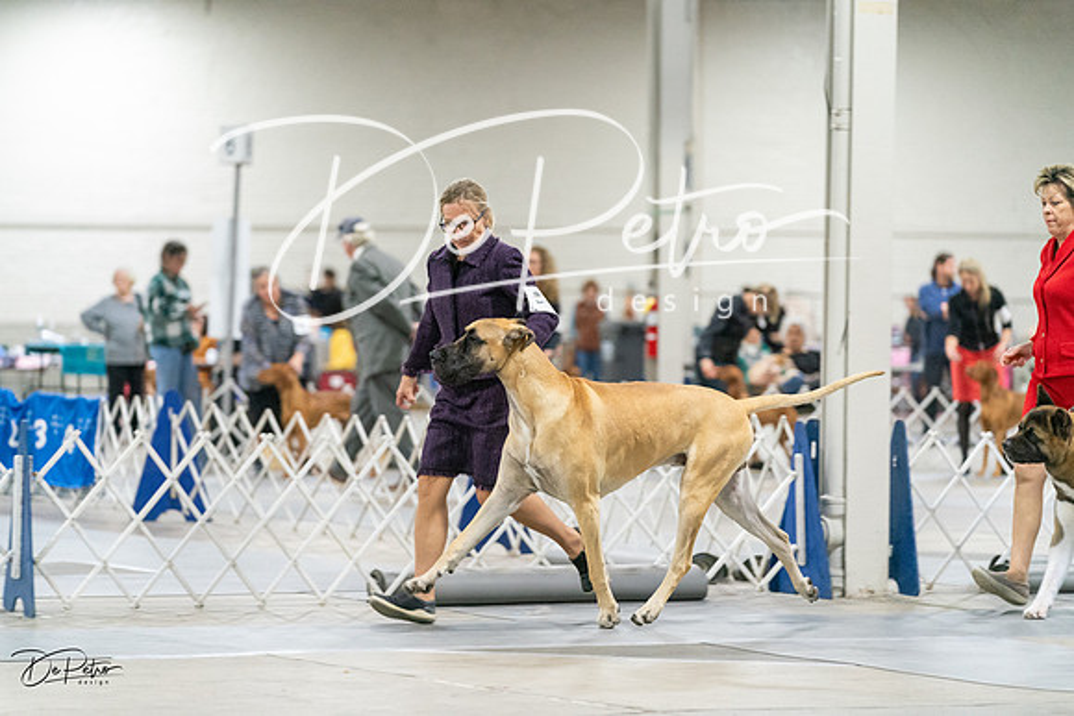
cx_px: 537
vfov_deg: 9.3
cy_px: 358
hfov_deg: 13.9
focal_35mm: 148
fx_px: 4416
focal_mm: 148
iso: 6400
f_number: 3.2
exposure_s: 1/200
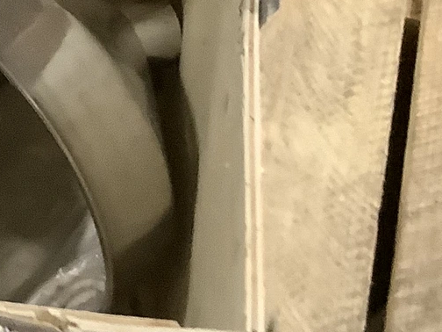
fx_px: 1571
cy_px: -11
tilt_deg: -59.8
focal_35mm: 123
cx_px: -420
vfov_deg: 11.9
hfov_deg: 13.8
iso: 320
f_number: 2.4
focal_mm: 3.3
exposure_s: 1/30
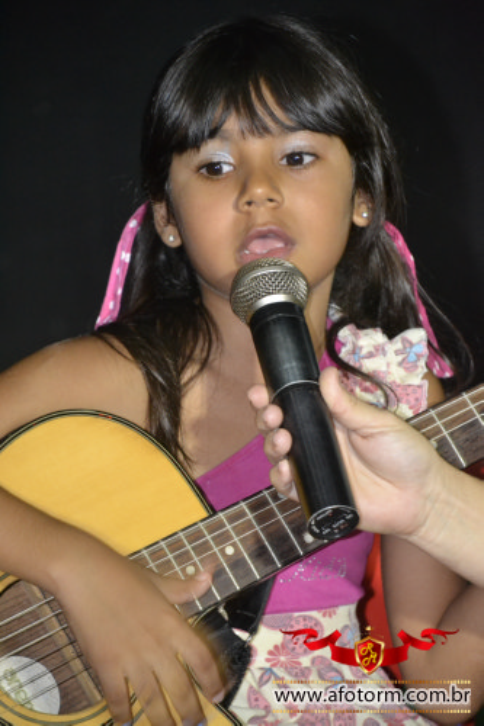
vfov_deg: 10.2
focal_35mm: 202
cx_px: 242
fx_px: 4086
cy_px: 363
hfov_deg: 6.8
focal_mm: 135
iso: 3200
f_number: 5.6
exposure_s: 1/60
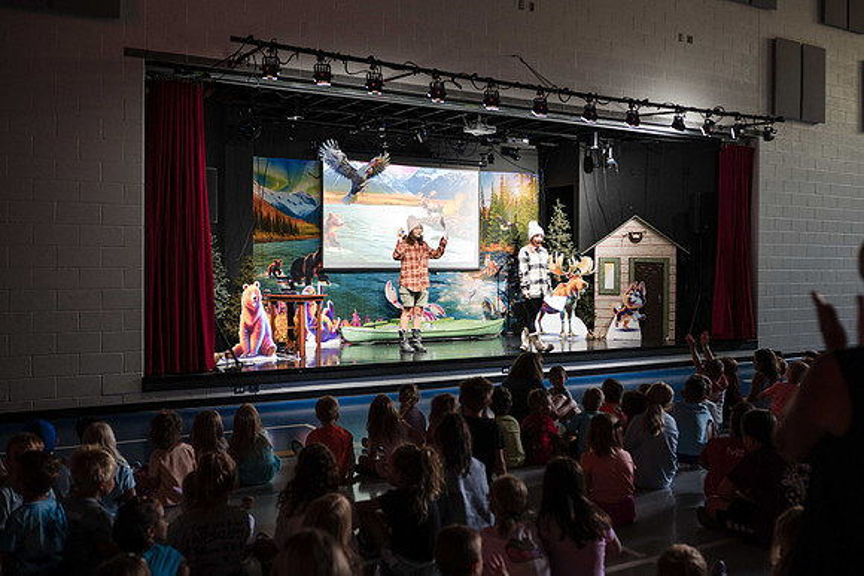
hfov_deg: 51.7
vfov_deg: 35.8
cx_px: 424
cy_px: 282
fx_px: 892
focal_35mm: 37
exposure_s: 1/125
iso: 1800
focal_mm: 35
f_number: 2.8
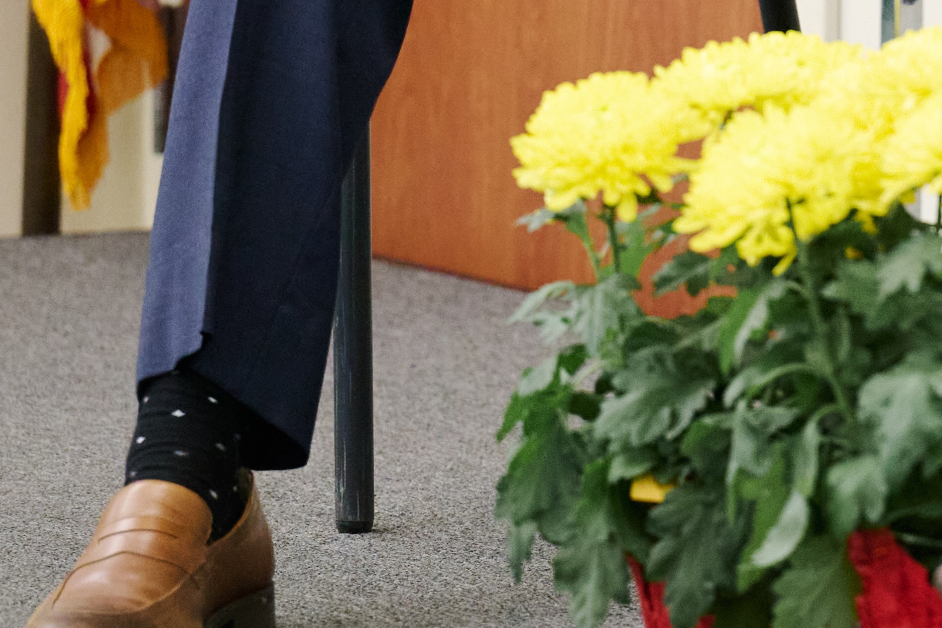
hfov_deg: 3.9
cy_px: -328
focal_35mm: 528
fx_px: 13816
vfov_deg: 2.6
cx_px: 1445
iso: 3200
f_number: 2.8
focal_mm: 120
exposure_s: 1/200
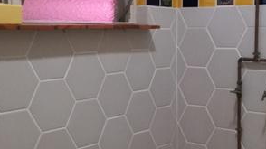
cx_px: 170
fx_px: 451
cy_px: 77
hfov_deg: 32.7
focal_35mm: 64
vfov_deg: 18.8
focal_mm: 3.79
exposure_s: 1/33.3
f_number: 2
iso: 200
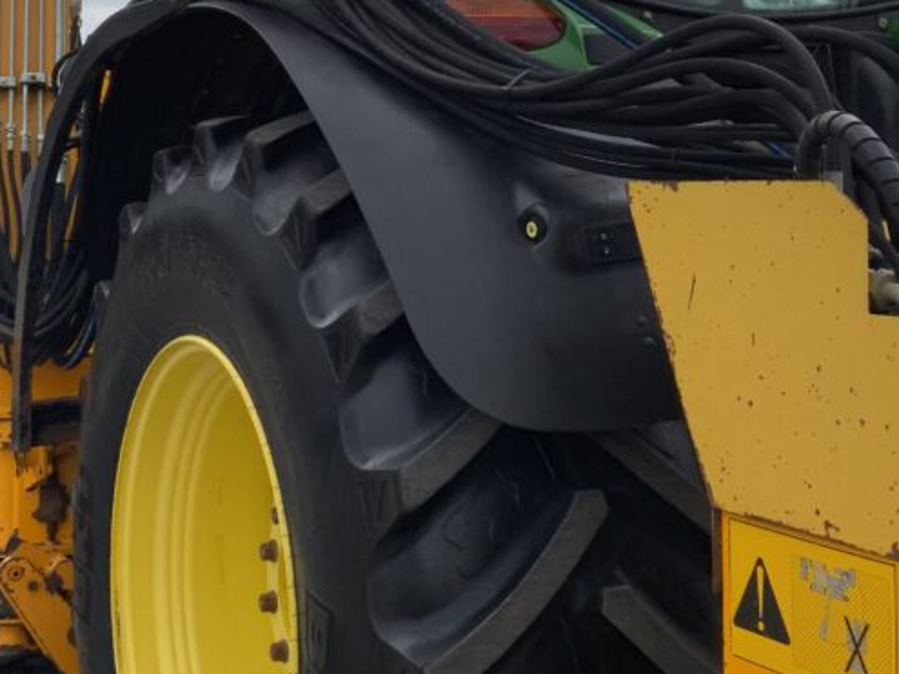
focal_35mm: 60
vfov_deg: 24.1
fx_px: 1558
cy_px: 164
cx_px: 499
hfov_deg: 32.2
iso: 16
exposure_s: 1/1730
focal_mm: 3
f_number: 1.8
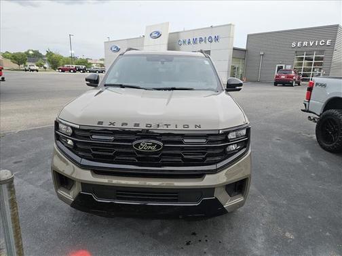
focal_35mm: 23
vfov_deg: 58.9
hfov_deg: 73.9
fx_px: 227
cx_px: 171
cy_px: 128
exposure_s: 1/370
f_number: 1.8
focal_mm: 5.4
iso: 320
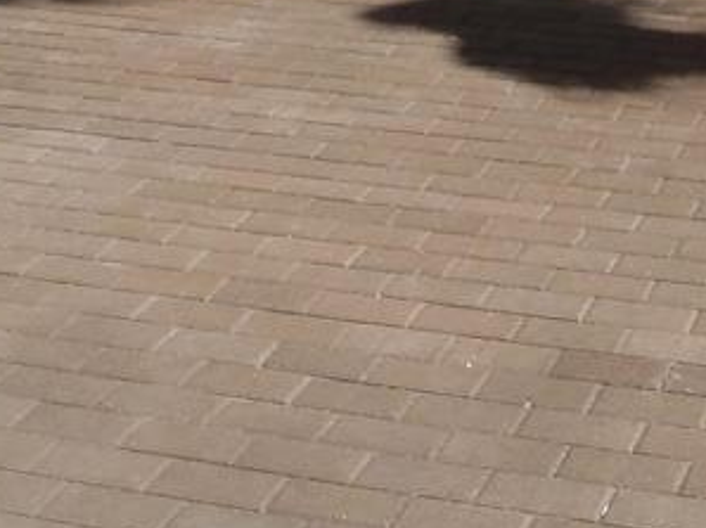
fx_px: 1753
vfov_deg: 15.4
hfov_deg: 22.2
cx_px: 652
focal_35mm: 86
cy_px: -334
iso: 80
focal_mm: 4.1
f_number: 5.6
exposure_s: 1/500
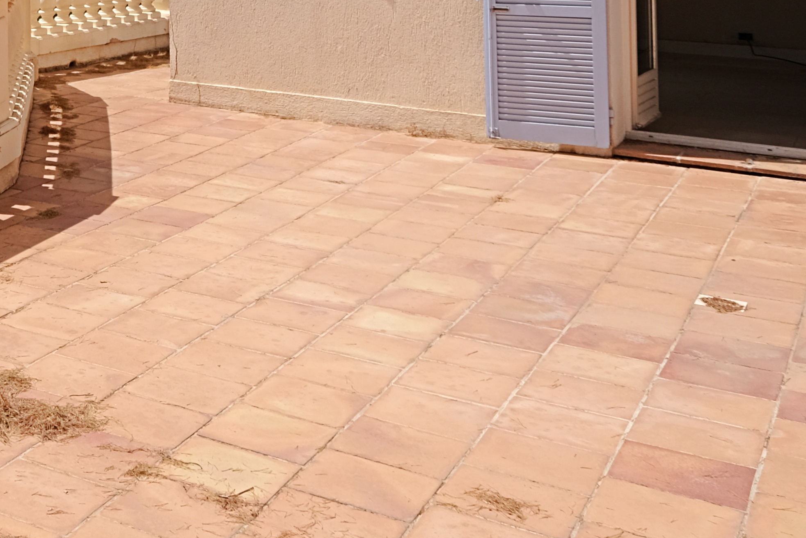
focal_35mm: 54
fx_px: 1209
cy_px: -168
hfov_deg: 29.8
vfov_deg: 22.4
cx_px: -230
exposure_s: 1/850
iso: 160
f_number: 5.6
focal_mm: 11.5
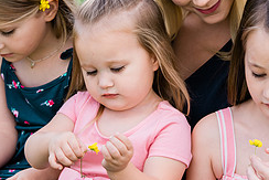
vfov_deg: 4.7
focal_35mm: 290
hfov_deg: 7.1
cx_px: 157
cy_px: 51
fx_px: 2168
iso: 250
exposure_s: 1/800
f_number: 4.5
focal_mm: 122
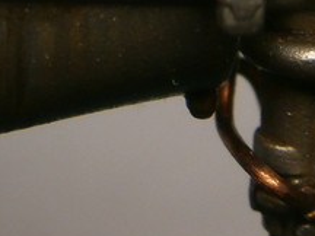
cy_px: -281
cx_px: -227
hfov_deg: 8.3
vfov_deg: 6.2
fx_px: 2111
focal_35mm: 232
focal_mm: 8.3
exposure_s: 1/100
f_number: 3.4
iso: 100
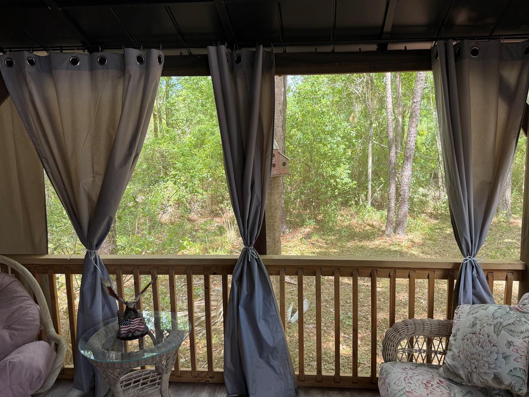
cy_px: 194
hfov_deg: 65.1
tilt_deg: -8.0
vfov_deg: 51.4
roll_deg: +0.7
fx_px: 413
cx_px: 295
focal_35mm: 27
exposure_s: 1/147
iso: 64
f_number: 1.78
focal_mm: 6.76
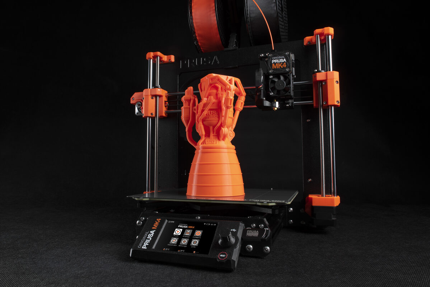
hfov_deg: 73.7
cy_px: 144
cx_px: 215
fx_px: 287
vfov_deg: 53.2
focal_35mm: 24
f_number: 16
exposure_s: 2.5
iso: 100
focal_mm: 24
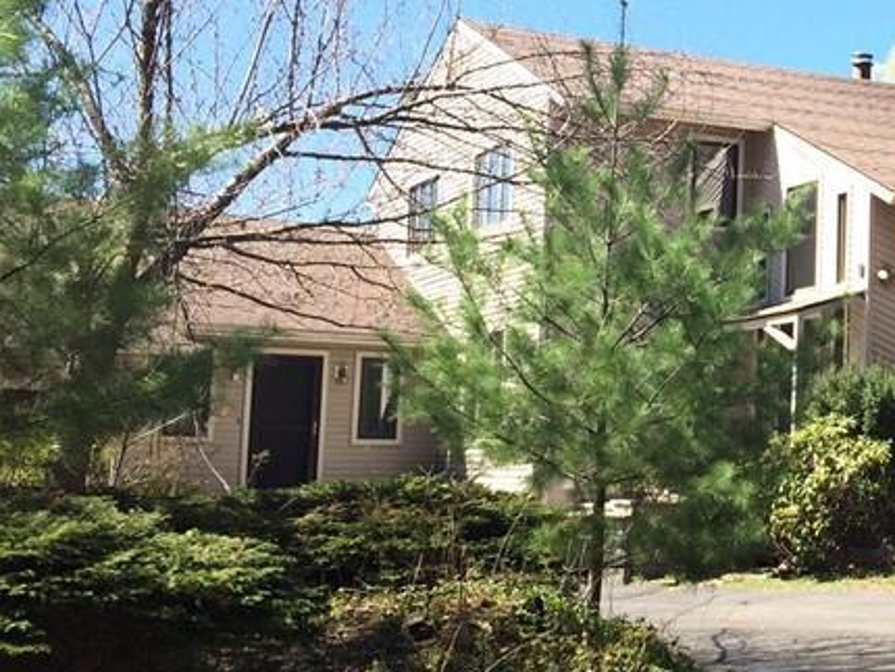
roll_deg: -1.2
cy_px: 250
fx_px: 1785
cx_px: 1030
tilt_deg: +6.7
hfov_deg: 25.7
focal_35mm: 69
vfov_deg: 21.3
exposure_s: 1/775
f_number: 2.2
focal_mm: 4.15
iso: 32
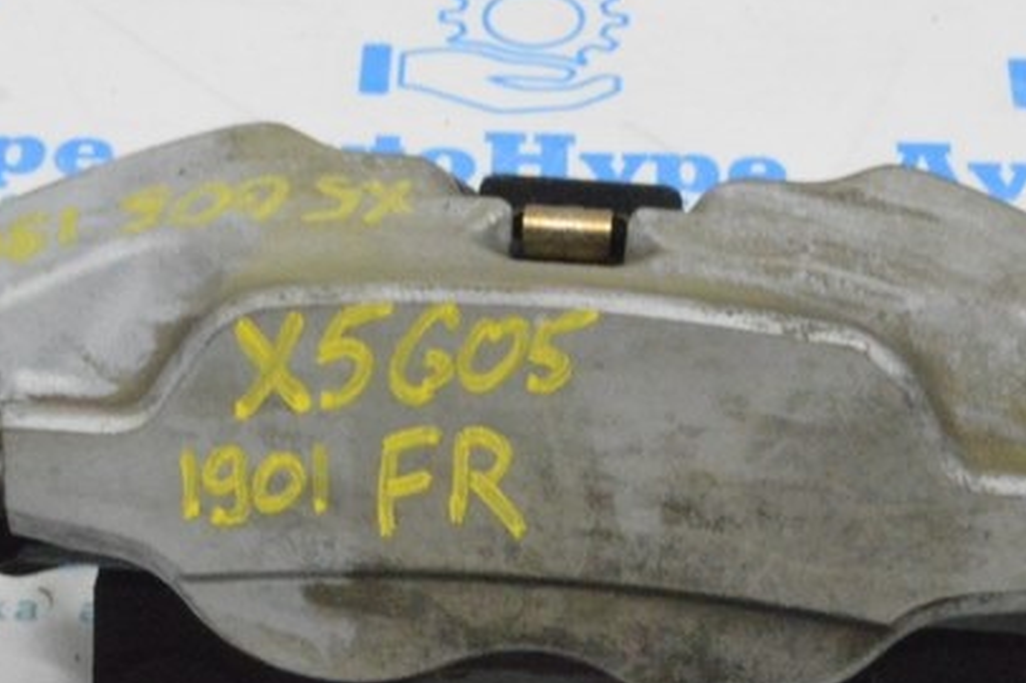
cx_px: 584
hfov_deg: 16.9
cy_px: 406
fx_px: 3446
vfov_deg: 11.3
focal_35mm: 121
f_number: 20
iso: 6400
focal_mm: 32
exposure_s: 1/20
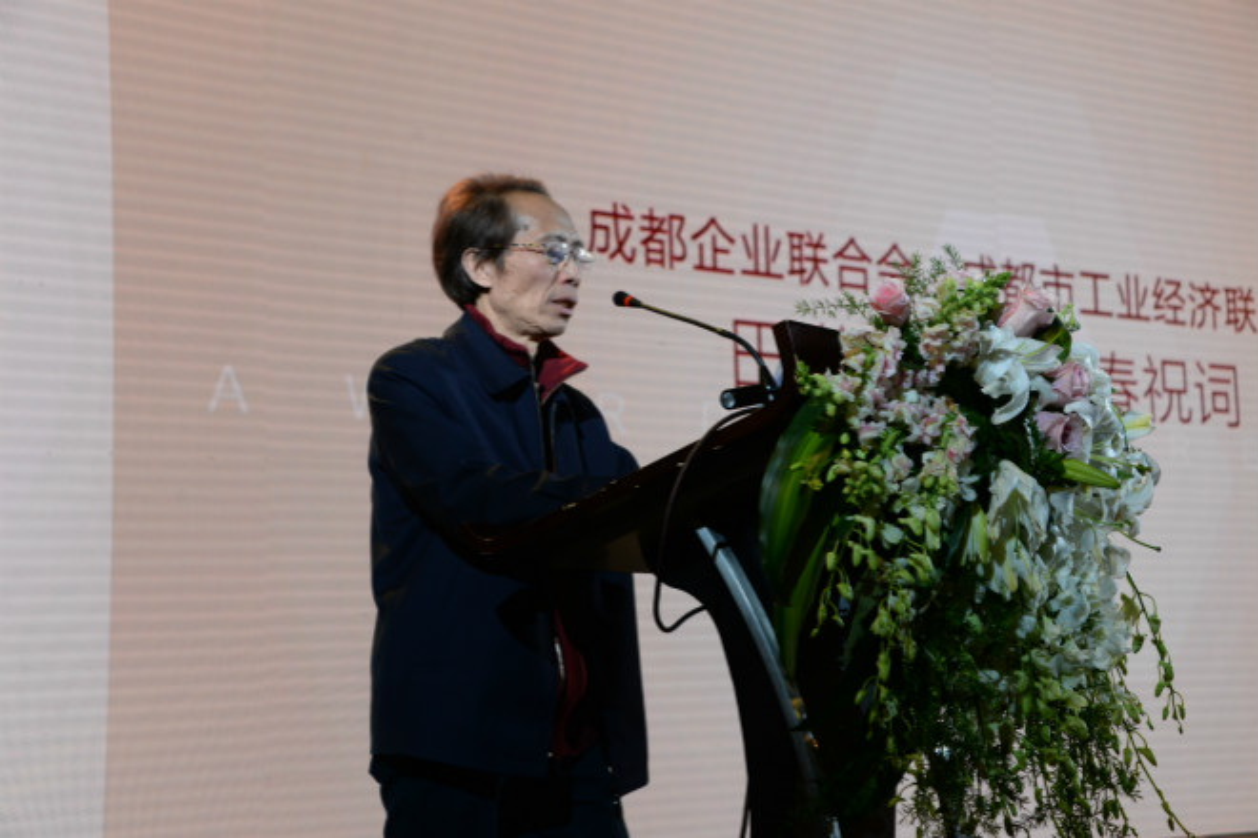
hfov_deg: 35.6
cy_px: 419
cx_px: 629
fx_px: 1957
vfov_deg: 24.2
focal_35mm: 56
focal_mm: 56
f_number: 7.1
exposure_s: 1/160
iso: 400
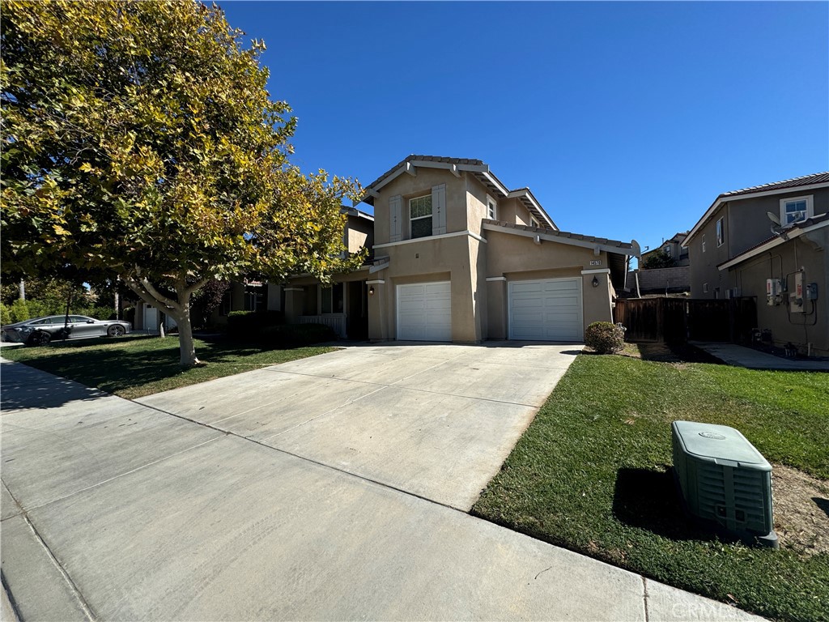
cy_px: 311
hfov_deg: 102.1
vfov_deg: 85.7
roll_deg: +0.3
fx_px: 335
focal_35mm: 14
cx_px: 414
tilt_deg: +1.3
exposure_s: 1/2083
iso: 50
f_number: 2.2
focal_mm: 2.22
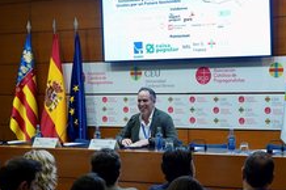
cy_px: 83
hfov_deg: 25.4
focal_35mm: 79
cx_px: 210
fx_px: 627
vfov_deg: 17.2
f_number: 4.5
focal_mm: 43
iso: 3200
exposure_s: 1/160
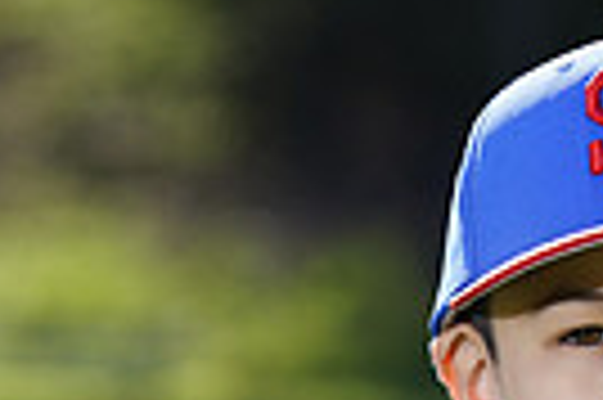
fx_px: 12664
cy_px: 726
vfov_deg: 1.8
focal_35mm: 757
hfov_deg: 2.7
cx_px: 675
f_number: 5
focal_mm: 175
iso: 100
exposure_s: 1/250
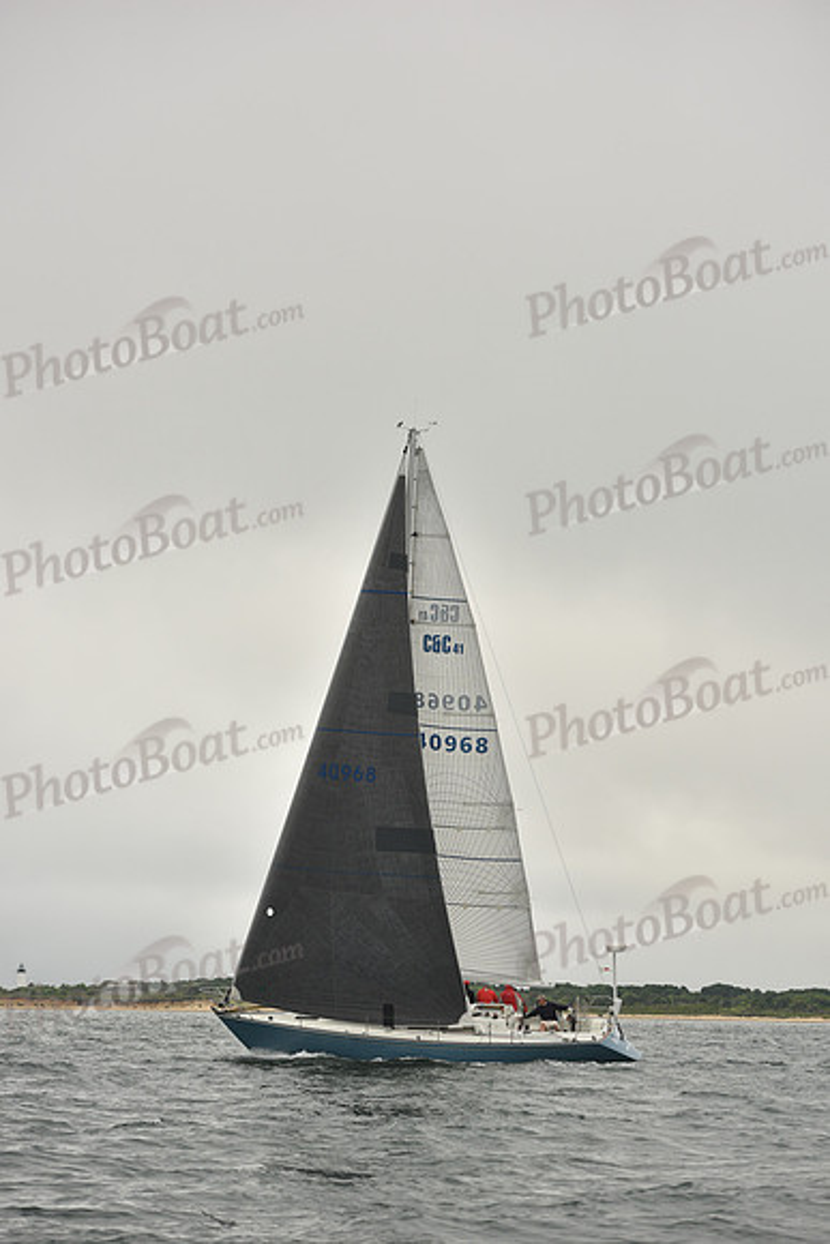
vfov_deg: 21.5
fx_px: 3283
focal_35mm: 95
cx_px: 415
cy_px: 622
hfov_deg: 14.4
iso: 320
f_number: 5.6
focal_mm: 95
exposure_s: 1/1000
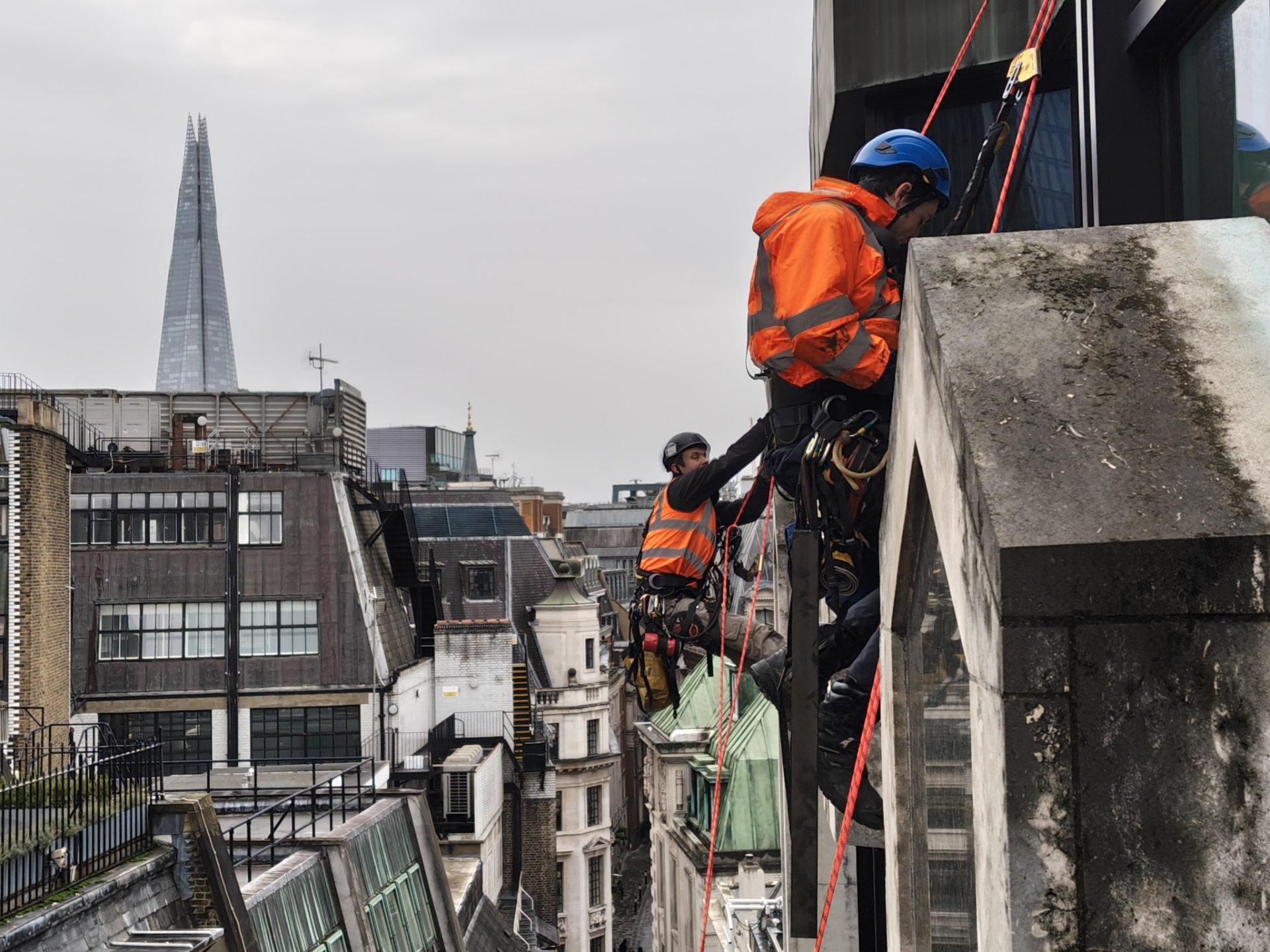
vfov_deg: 29.1
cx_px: 635
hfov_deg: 38.2
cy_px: 476
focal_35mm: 50
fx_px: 1834
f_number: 2
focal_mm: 5.6
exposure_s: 1/143
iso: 50
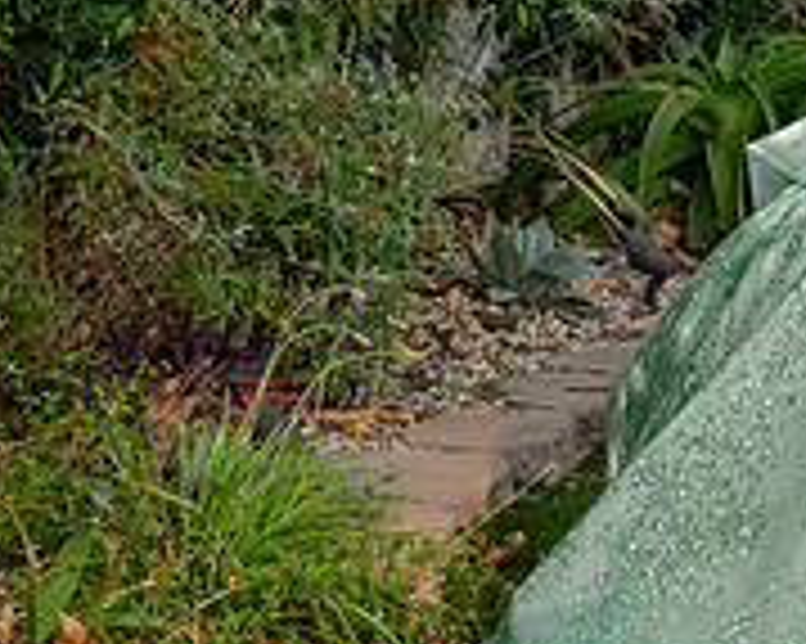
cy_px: 142
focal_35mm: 146
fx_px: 3481
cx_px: 1247
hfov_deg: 12.5
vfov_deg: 10.5
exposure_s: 1/200
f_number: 5.6
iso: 200
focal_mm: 48
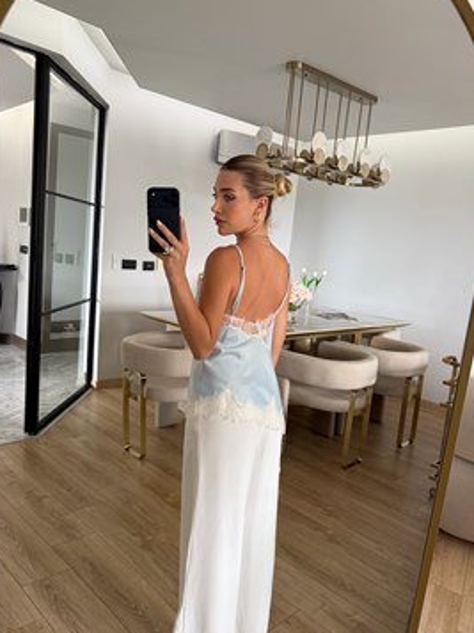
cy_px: 318
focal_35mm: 27
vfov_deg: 65.3
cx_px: 245
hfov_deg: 51.3
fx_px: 493
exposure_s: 1/100
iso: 200
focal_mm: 6.76
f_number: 1.78
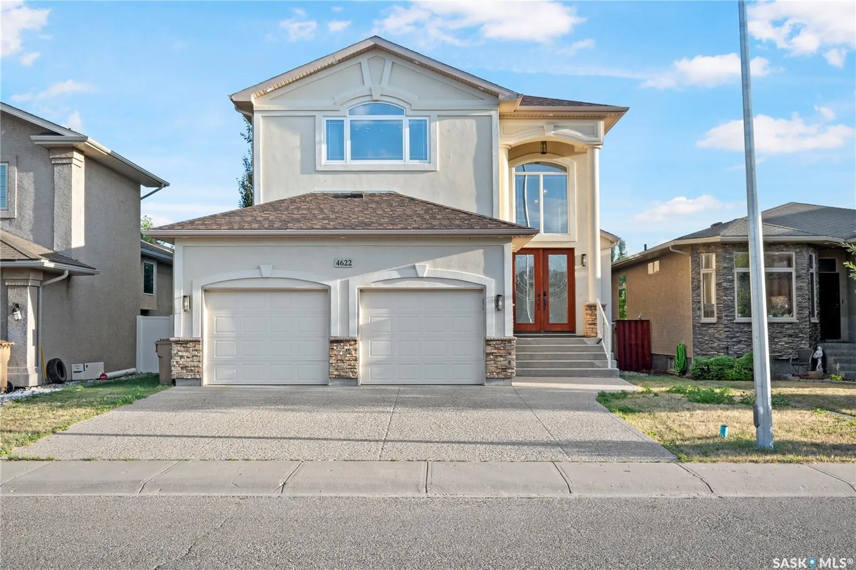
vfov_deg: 39.1
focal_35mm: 34
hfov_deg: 56.2
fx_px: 802
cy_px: 285
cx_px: 428
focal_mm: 22.5
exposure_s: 1/30
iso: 100
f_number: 10
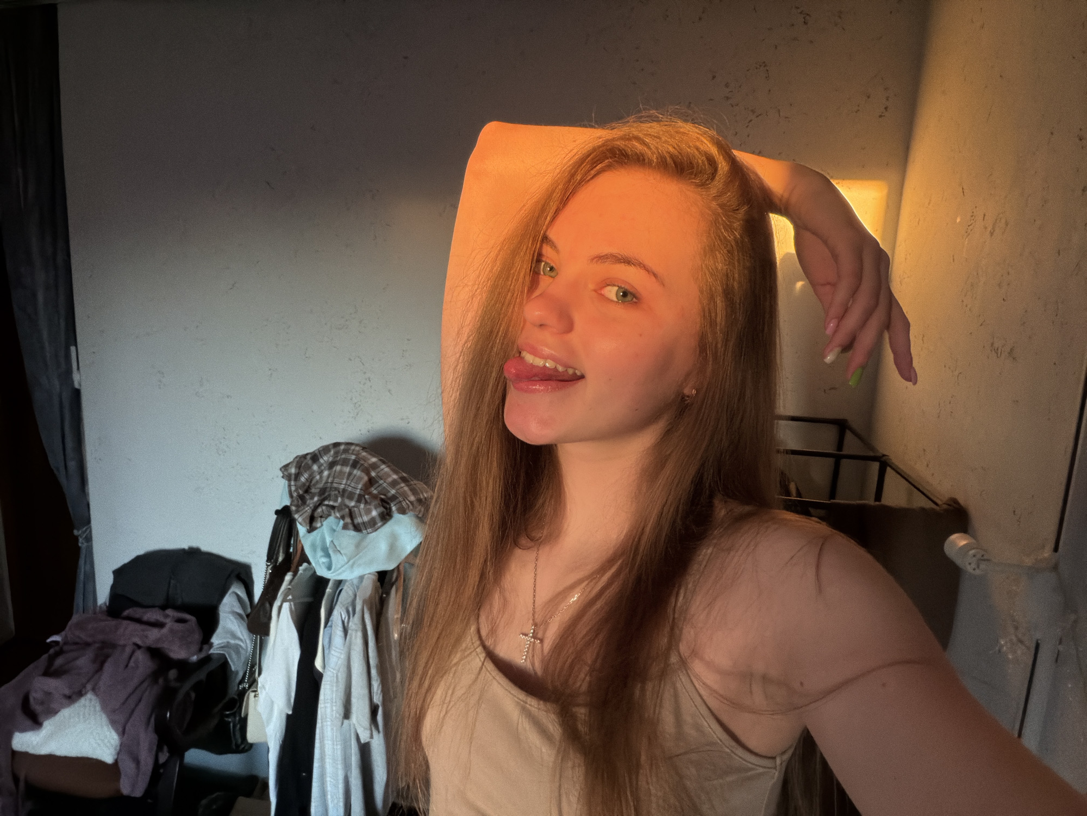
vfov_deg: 58.9
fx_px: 722
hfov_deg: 73.9
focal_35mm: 23
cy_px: 408
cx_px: 544
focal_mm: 2.71
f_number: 1.9
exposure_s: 1/60
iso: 250
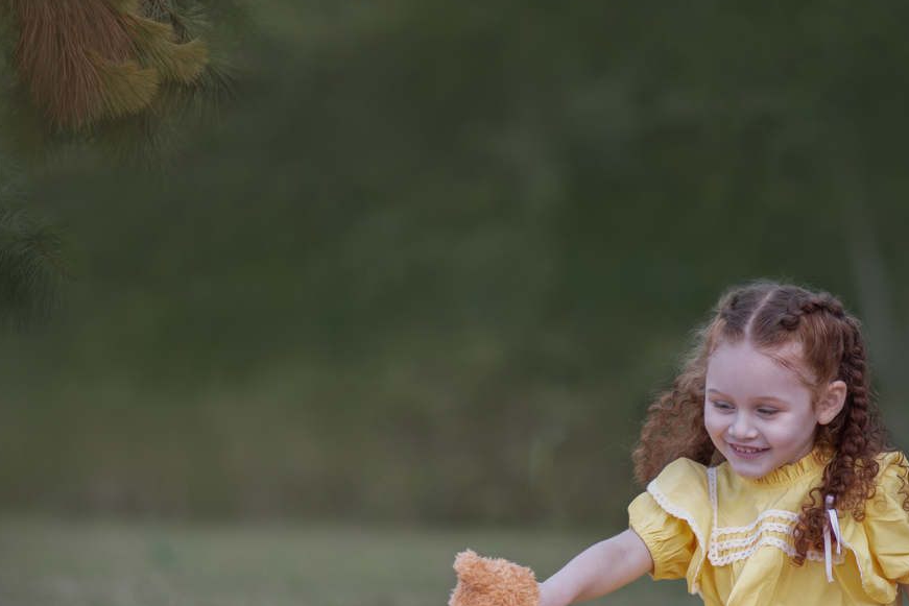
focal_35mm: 175
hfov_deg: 11.7
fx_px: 4419
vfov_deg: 7.8
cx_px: 553
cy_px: 392
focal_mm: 85
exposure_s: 1/640
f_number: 2
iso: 160
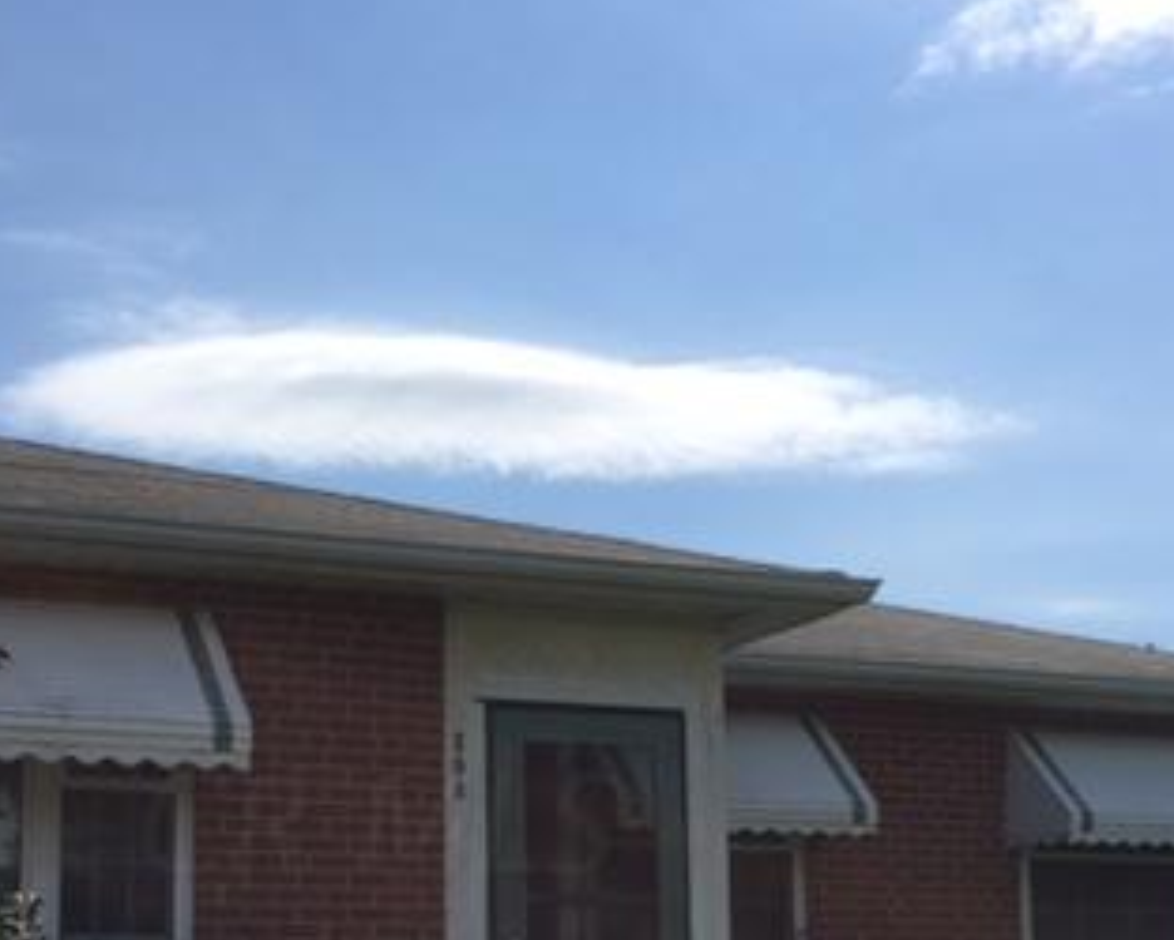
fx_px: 2017
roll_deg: -1.6
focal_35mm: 58
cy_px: 823
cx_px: 376
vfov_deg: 25.5
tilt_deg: +4.1
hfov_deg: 32.2
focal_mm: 4.15
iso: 32
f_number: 2.2
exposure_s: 1/3049
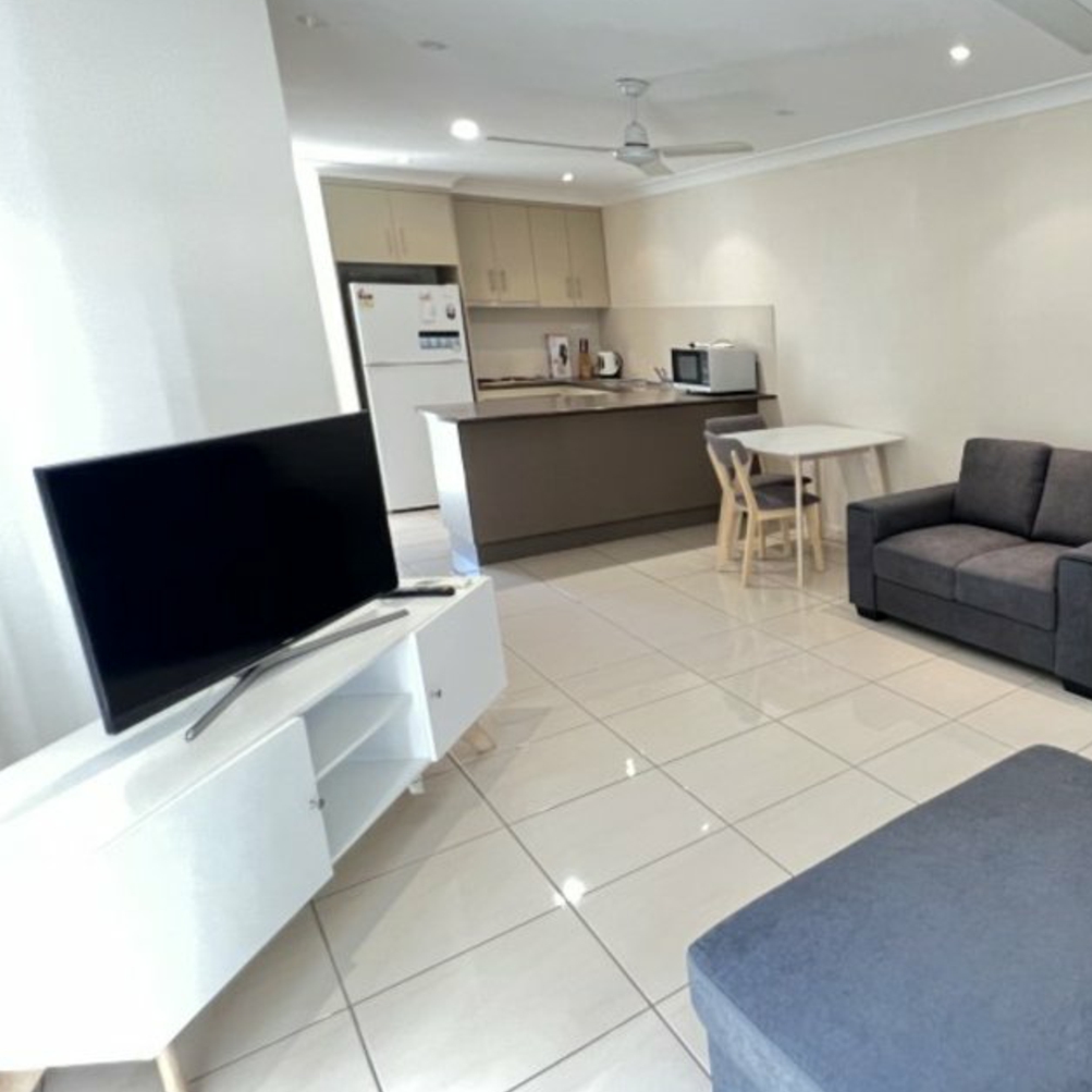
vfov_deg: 69.6
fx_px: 785
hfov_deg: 60.8
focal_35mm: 22
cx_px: 947
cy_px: 524
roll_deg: +0.6
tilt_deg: -13.7
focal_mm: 1.57
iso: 320
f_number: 1.8
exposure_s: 1/50
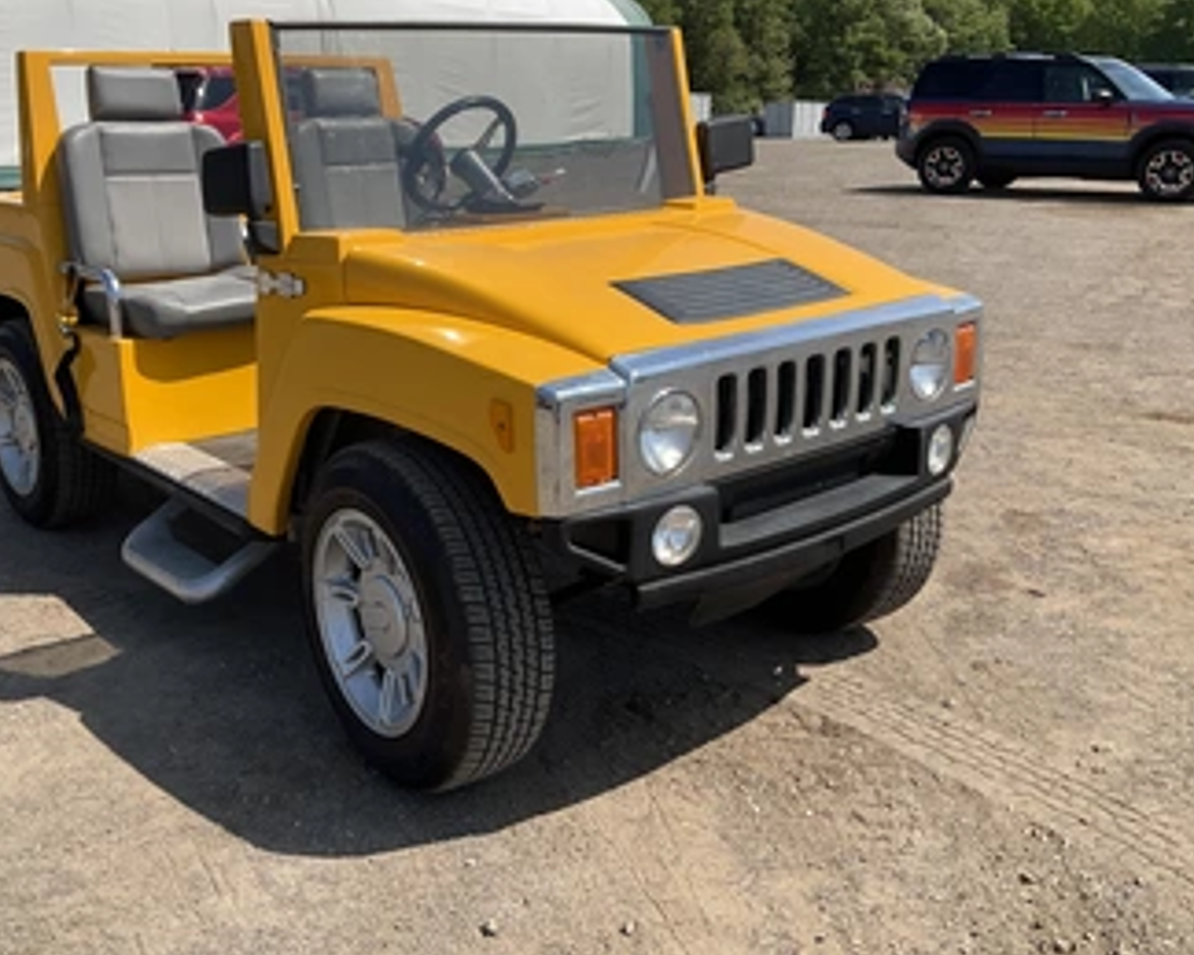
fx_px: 1236
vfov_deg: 42.1
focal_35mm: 35
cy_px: 420
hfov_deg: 51.2
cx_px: 483
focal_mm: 3
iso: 25
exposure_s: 1/2058
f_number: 1.8
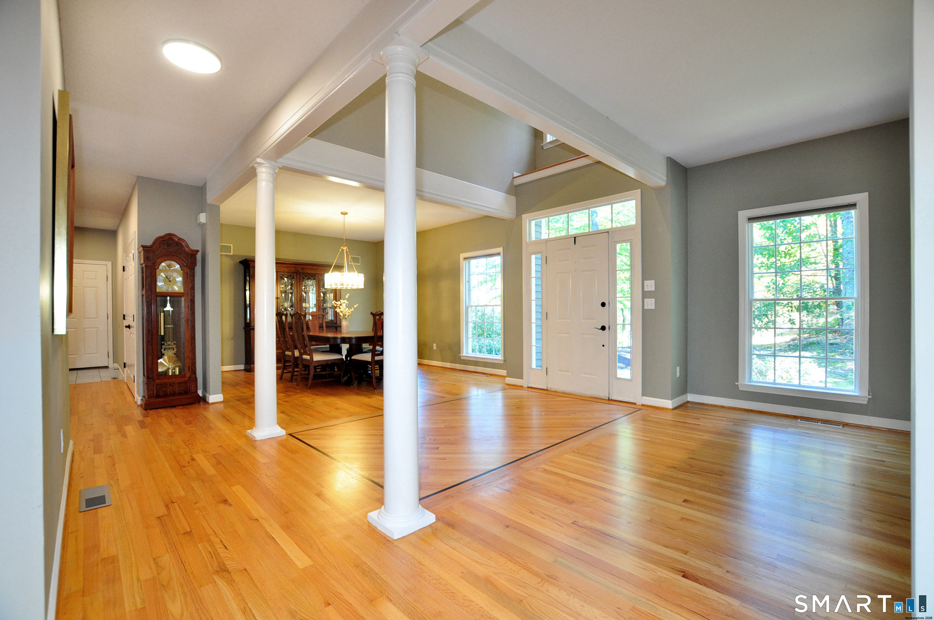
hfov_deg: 100.5
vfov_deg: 77.2
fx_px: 389
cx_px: 467
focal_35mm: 15
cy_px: 310
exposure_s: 1/25
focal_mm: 10
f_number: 5
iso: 800
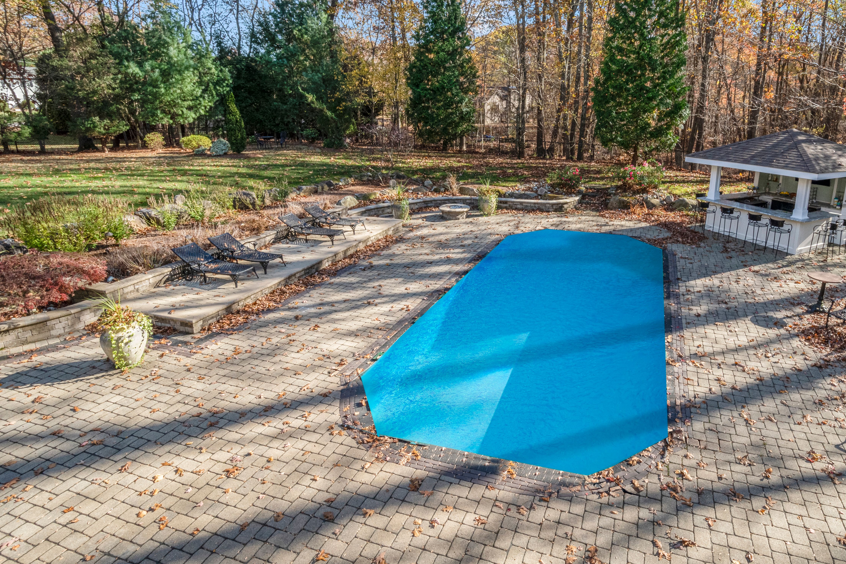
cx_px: 513
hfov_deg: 81.1
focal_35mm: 21
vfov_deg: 59.7
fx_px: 485
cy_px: 216
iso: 400
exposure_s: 1/60
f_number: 14
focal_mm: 11
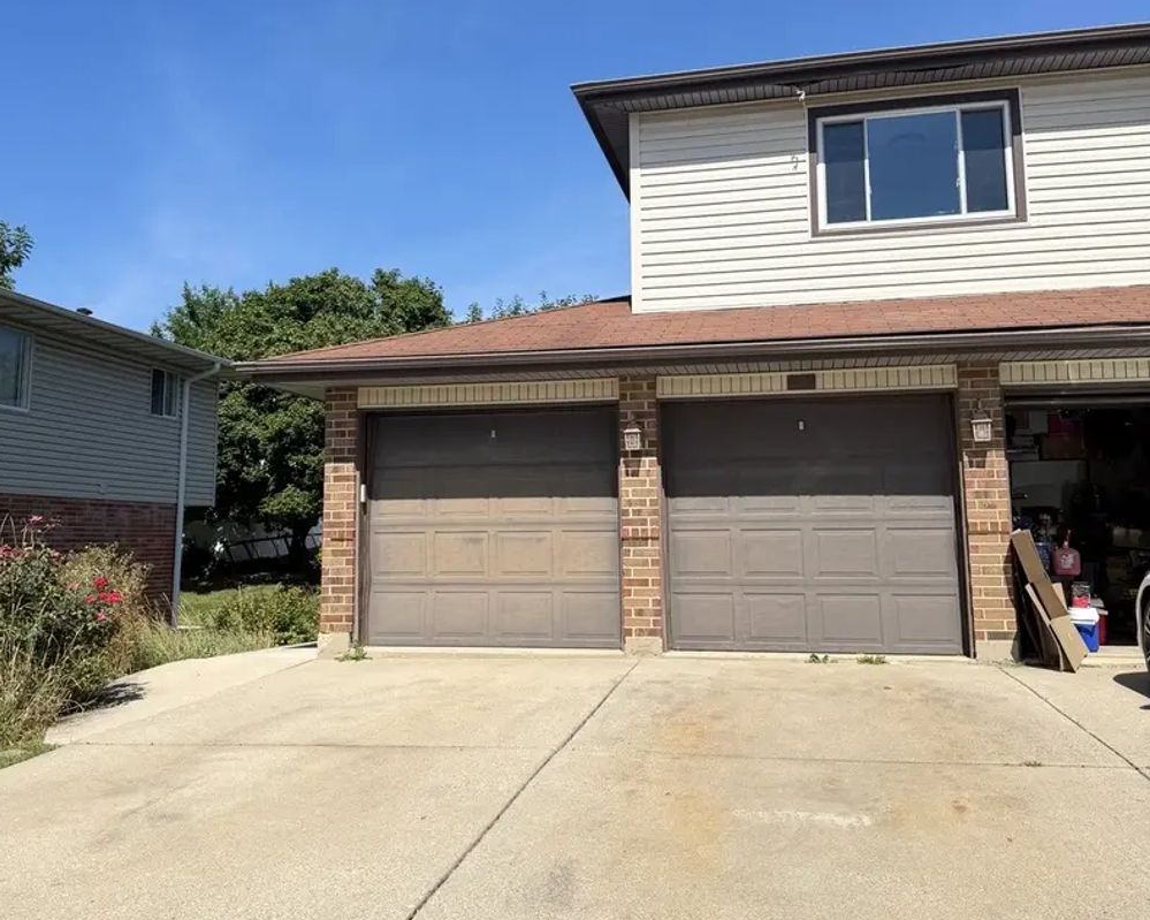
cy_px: 383
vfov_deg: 45.6
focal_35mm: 32
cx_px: 563
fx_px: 1089
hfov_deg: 55.7
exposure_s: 1/3145
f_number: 1.78
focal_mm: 6.76
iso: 80
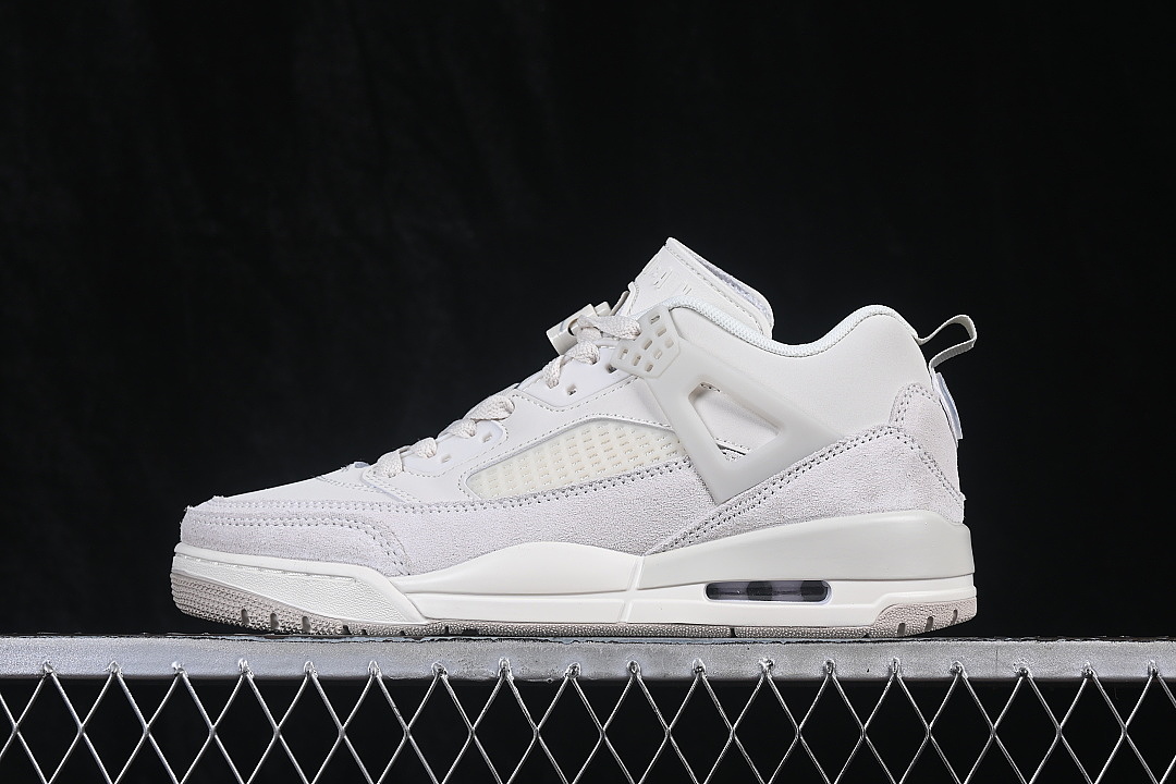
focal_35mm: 75
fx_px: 2450
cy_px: 392
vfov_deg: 18.2
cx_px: 588
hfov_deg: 27.0
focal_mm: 50
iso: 160
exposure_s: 1/80
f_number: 8
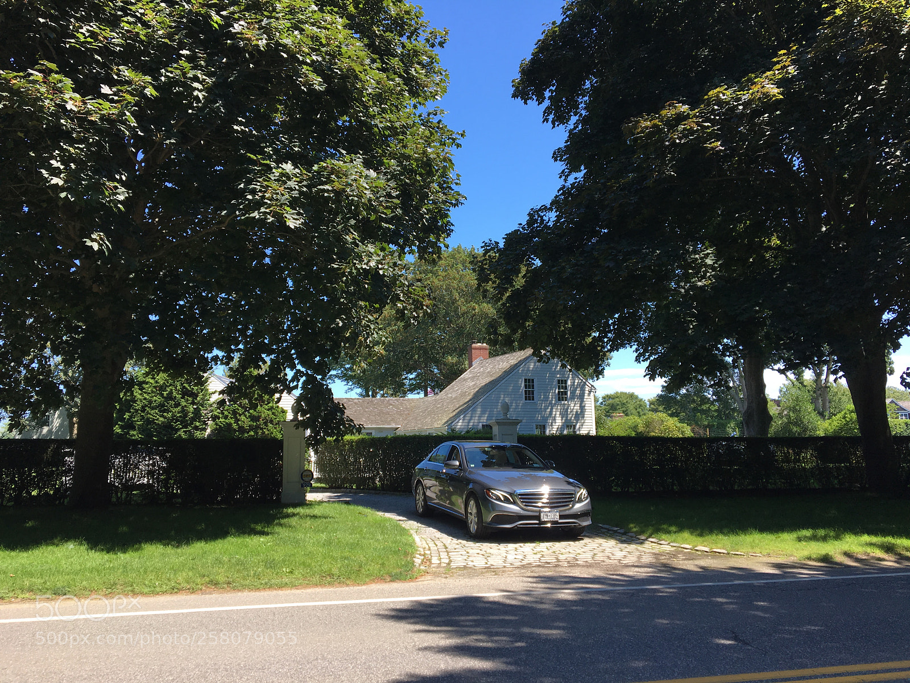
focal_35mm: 29
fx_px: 762
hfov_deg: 61.7
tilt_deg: +10.3
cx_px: 455
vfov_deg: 48.2
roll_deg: +0.5
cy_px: 342
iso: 25
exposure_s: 1/549
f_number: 2.2
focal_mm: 4.15
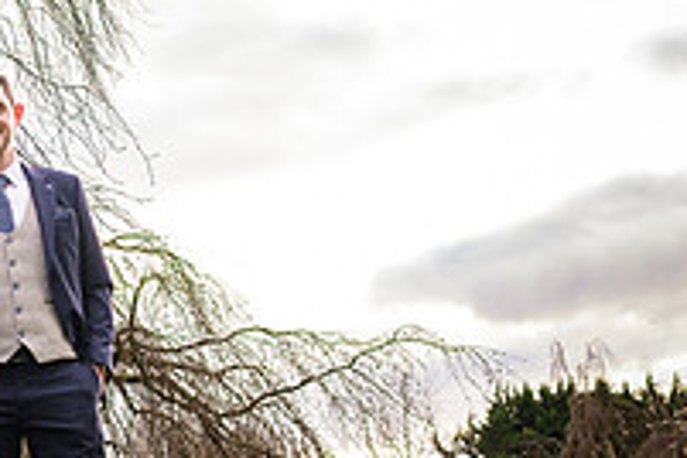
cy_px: 224
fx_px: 1336
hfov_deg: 24.4
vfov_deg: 19.5
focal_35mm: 70
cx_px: -253
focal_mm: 16
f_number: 3.2
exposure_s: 1/160
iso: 160
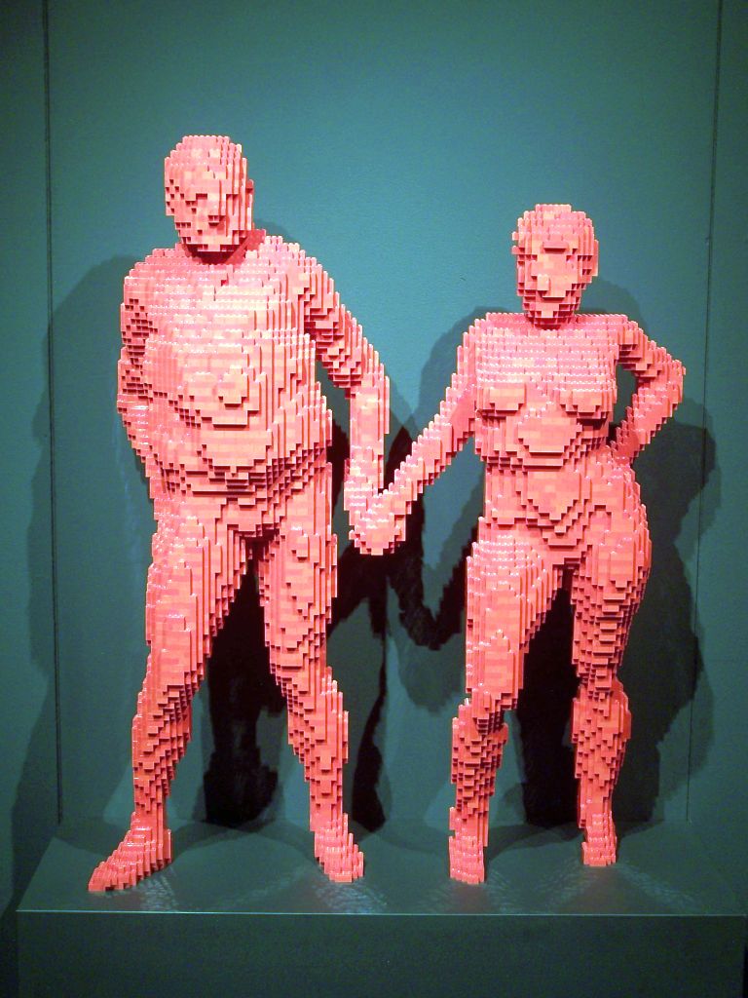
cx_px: 374
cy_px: 499
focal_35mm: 64
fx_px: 1844
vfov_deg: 30.3
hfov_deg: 22.9
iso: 80
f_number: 3.2
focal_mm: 10.7
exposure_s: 1/4
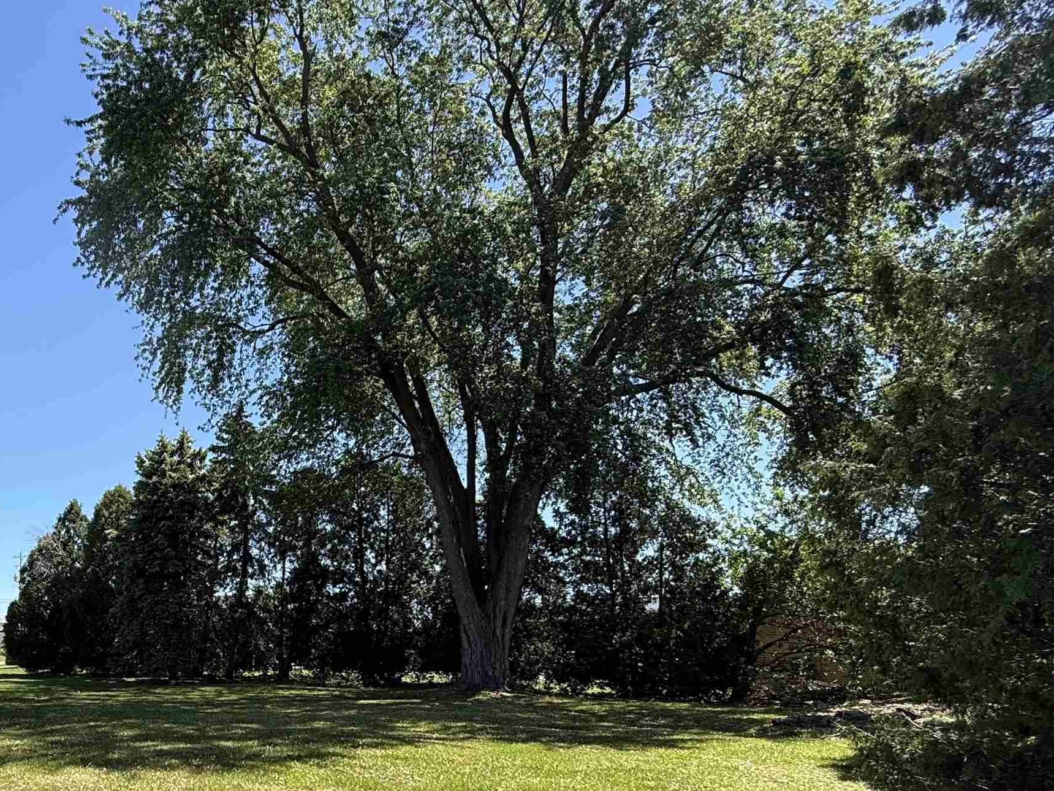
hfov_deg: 64.6
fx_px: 761
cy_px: 579
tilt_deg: +4.6
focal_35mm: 25
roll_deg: +0.2
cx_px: 247
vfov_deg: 52.8
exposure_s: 1/864
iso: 50
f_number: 2.2
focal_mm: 2.22
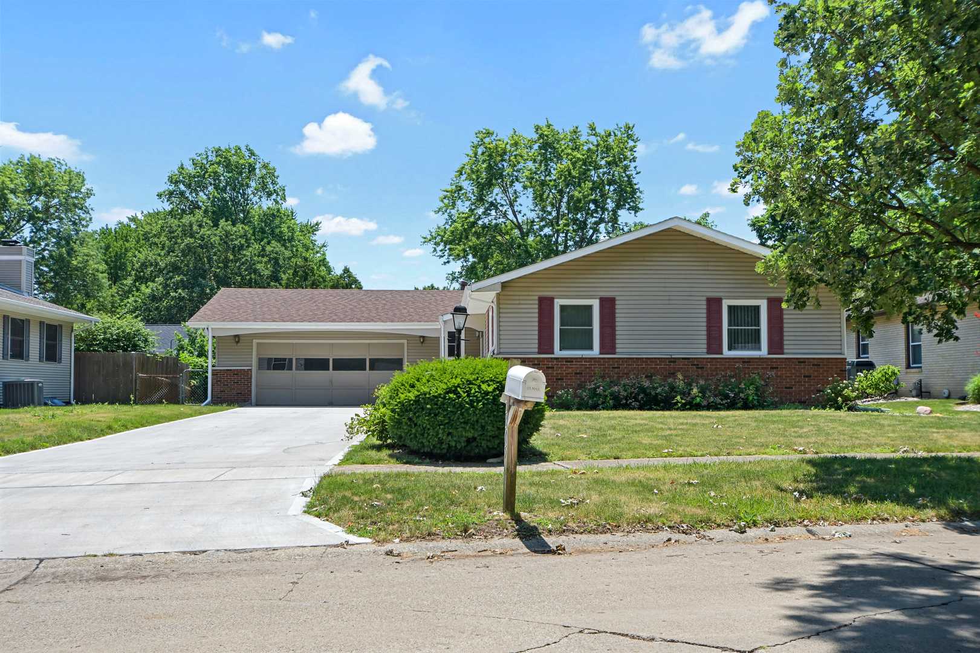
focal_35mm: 36
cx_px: 490
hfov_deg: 53.1
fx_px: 980
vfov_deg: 36.9
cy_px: 326
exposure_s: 1/100
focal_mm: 24
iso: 320
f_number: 8
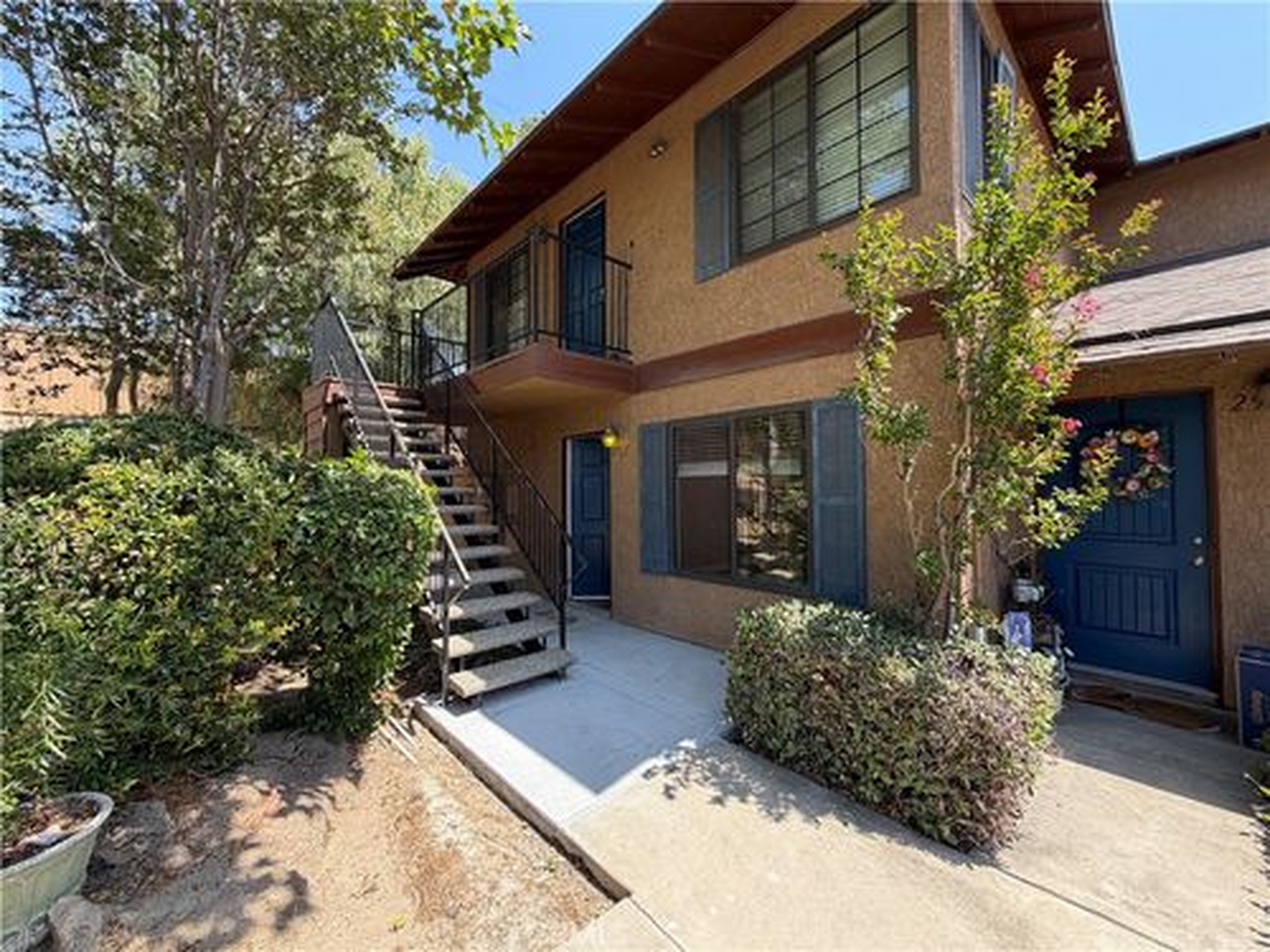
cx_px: 635
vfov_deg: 85.7
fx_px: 514
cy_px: 476
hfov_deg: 102.1
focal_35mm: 14
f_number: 2.2
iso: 64
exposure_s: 1/419
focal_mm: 2.22
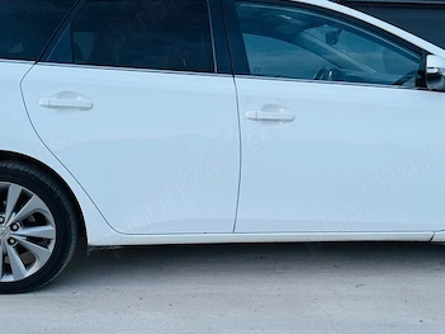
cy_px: 196
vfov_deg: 35.0
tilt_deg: -8.6
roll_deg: -1.8
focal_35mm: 41
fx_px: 527
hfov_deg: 45.8
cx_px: 235
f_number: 1.78
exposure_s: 1/50
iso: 200
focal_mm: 6.76
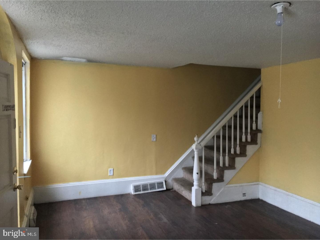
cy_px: 120
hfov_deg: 61.7
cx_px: 160
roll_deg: +0.8
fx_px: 268
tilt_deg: -2.4
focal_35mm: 29
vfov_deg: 48.2
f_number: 2.2
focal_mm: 4.15
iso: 320
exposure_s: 1/15
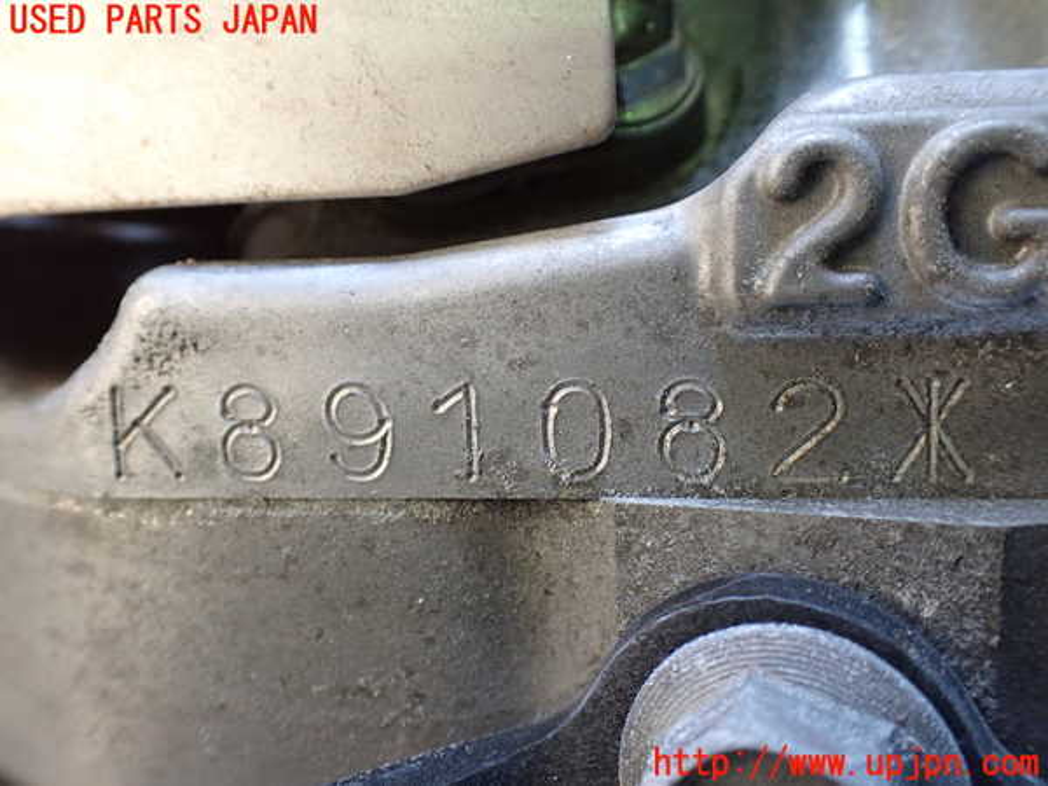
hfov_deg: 60.0
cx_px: 524
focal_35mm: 30
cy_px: 393
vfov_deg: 46.8
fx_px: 908
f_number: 2.3
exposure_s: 1/80
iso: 800
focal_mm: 5.4
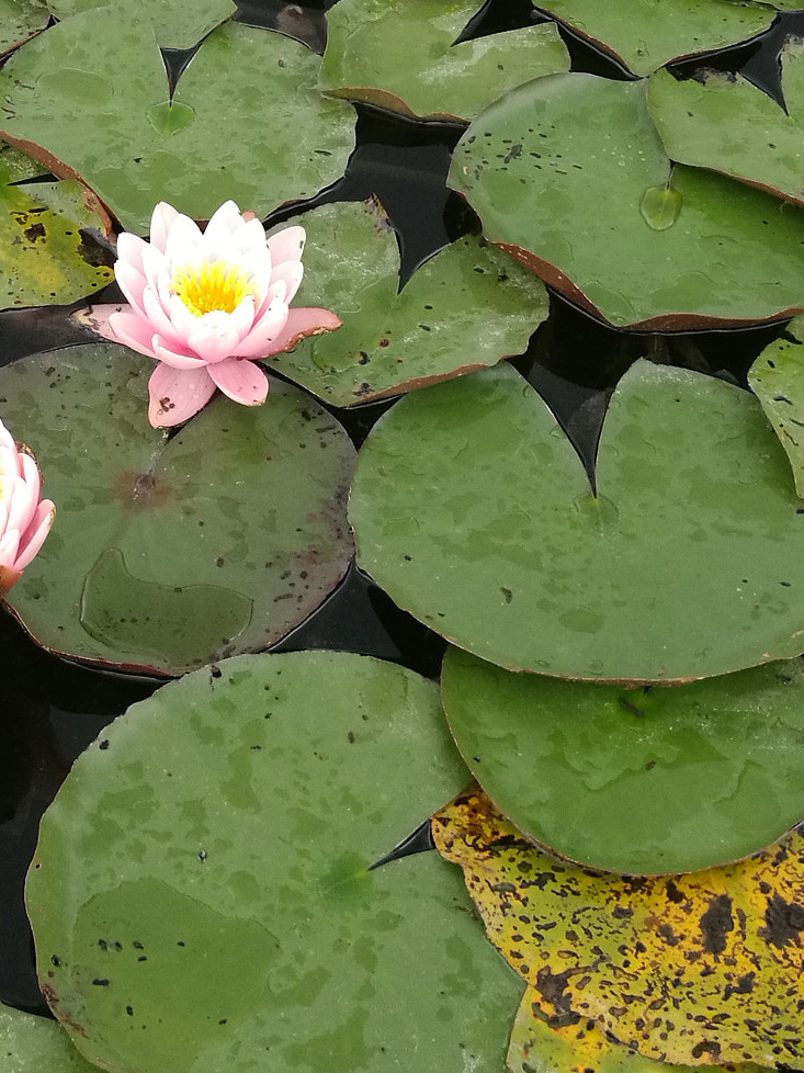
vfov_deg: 26.8
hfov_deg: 20.2
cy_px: 297
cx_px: 157
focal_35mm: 72
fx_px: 2231
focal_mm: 4.04
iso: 50
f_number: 2
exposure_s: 1/264
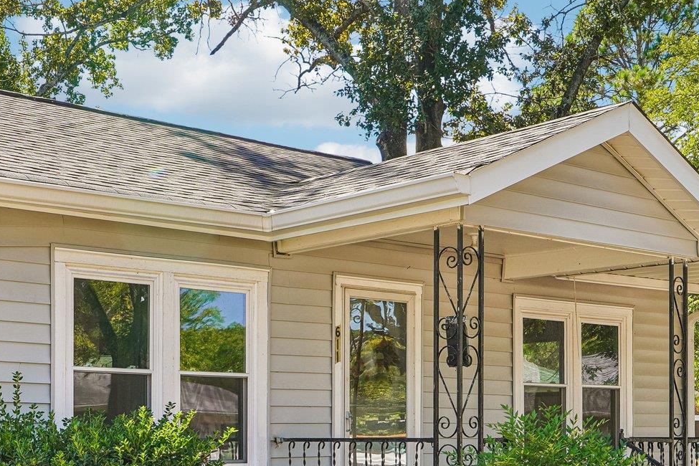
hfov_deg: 31.6
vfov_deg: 21.1
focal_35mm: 63
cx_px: 220
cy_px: 428
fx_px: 1223
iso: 100
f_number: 8
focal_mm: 20
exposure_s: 1/30
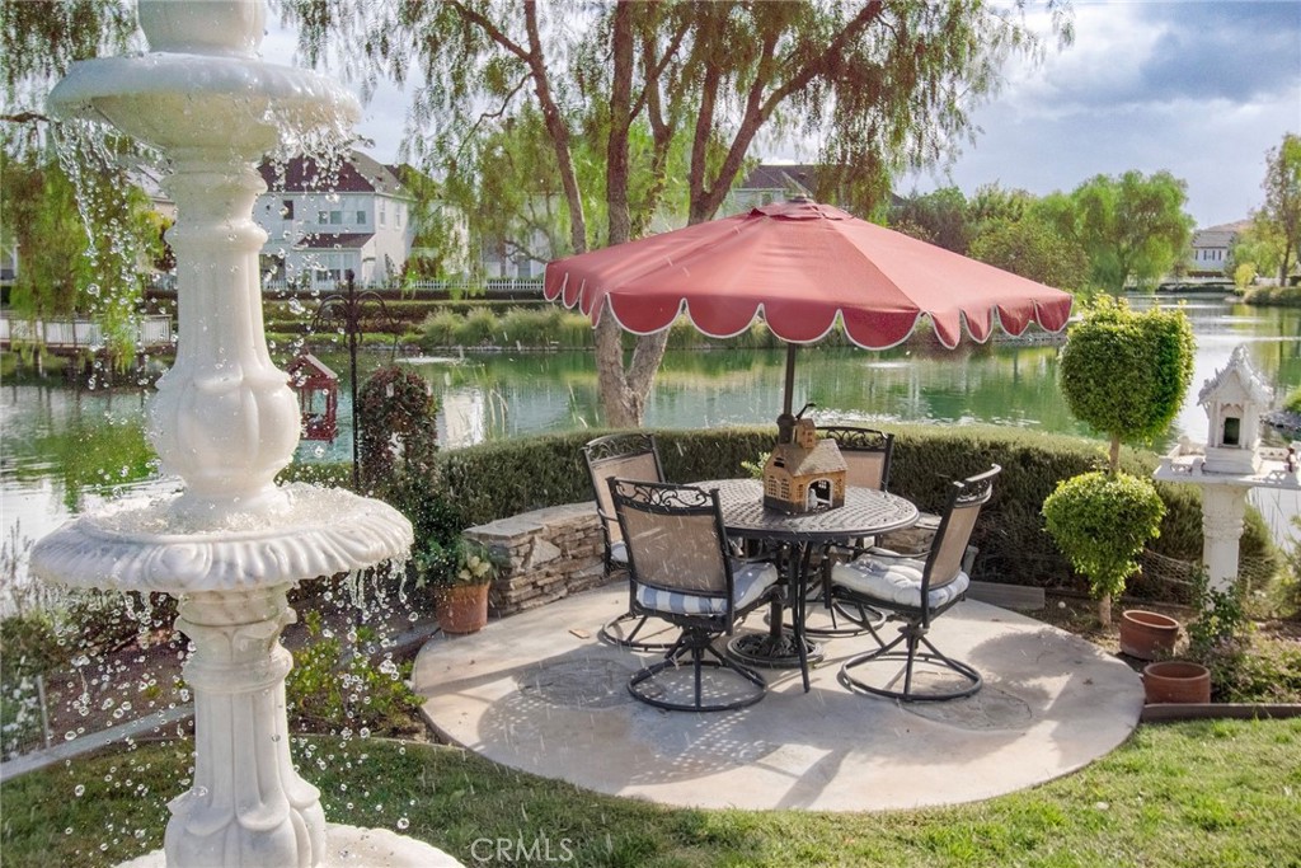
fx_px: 1193
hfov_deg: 57.2
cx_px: 650
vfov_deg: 40.0
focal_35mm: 33
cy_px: 434
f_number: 8
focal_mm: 22
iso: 800
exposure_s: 1/8000
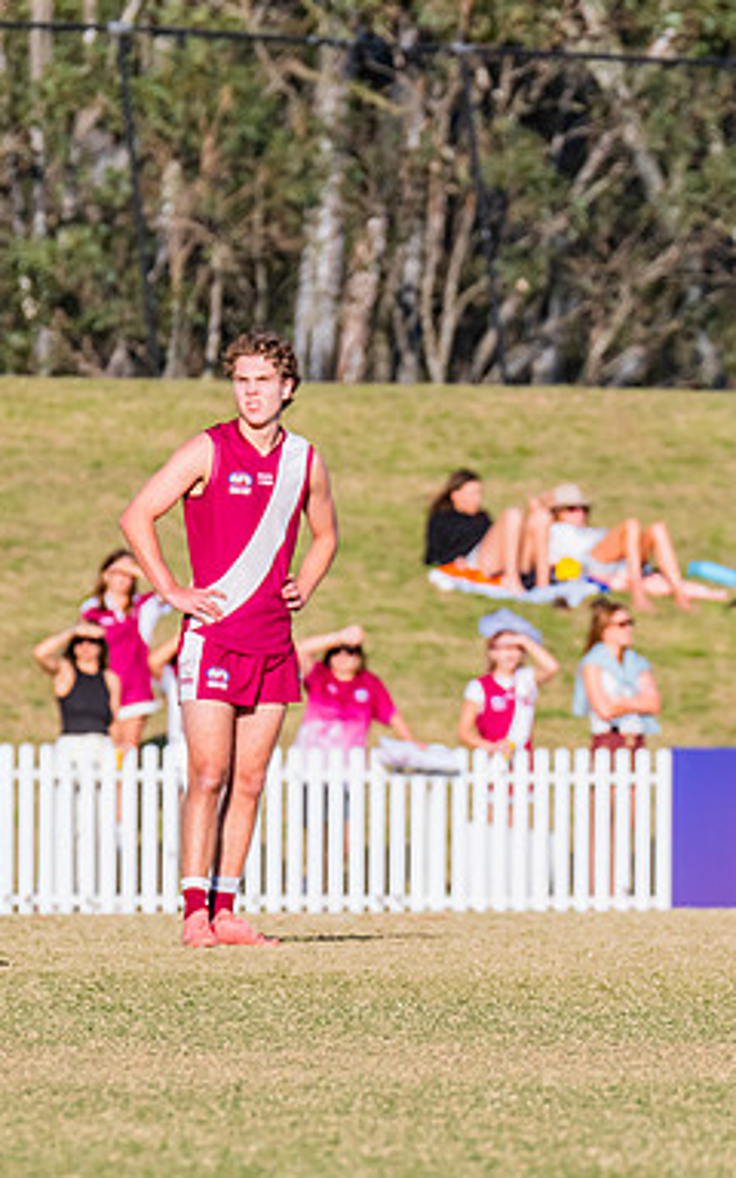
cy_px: 610
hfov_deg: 1.9
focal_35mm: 681
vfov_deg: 3.1
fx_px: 21856
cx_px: 765
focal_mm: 330
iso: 800
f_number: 9
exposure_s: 1/1600
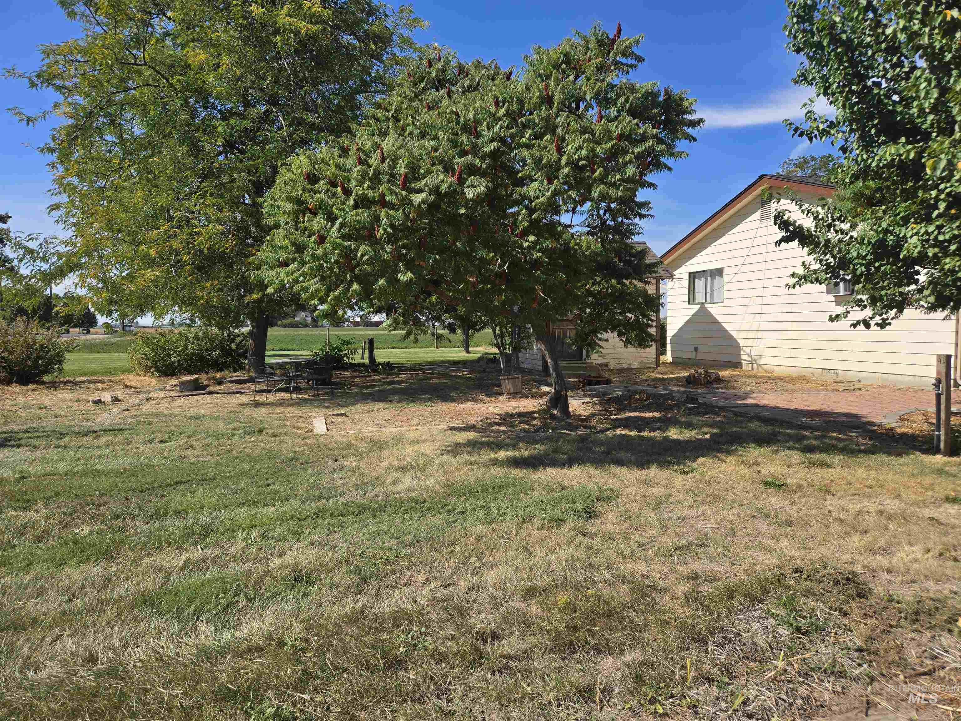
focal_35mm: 23
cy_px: 360
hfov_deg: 73.9
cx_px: 480
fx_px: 639
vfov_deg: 58.9
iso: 25
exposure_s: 1/1967
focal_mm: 5.4
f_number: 1.8
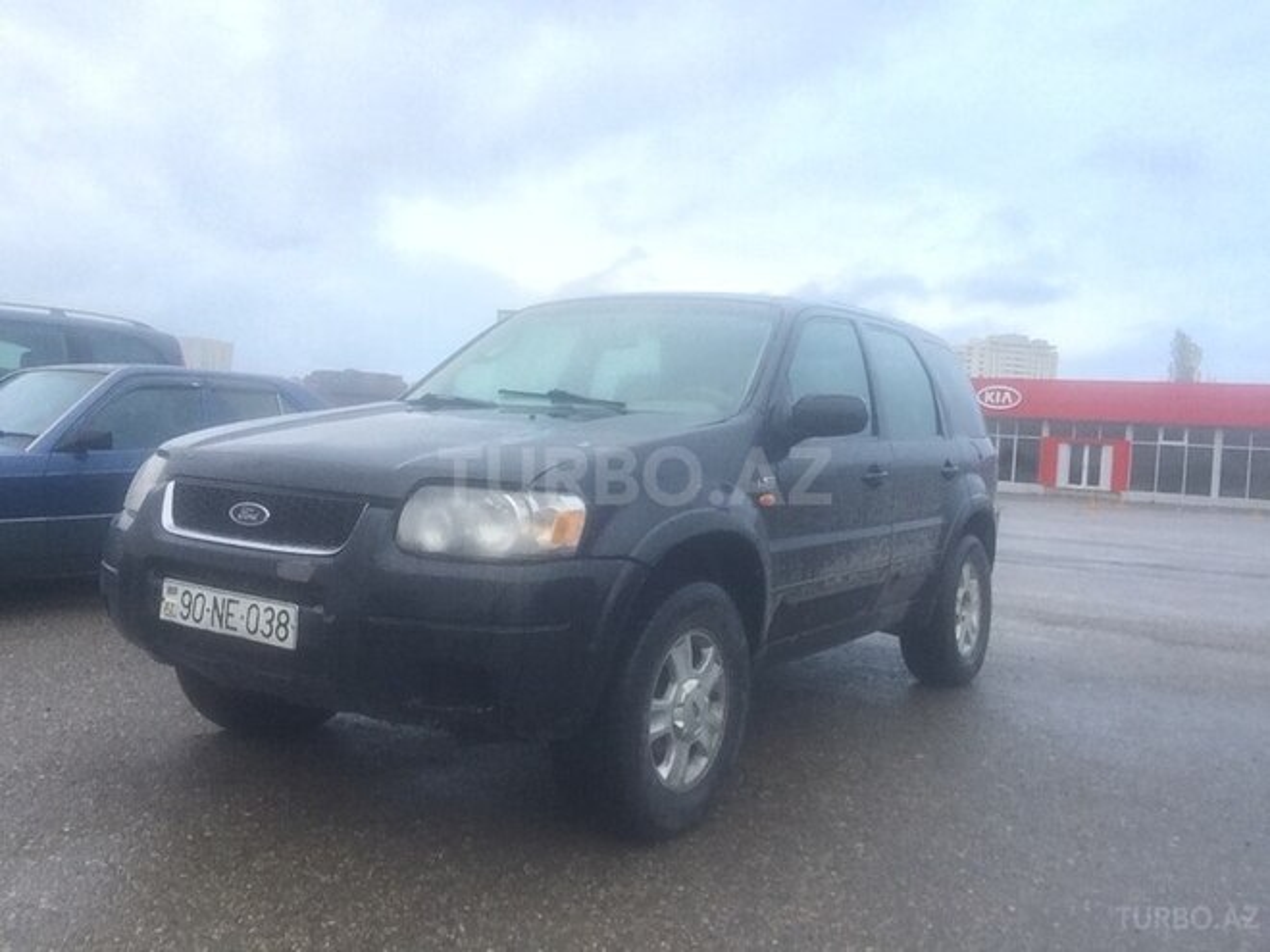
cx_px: 635
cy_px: 476
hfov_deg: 58.4
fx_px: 1137
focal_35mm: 31
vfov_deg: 45.4
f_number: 2.4
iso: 64
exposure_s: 1/33
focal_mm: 2.15
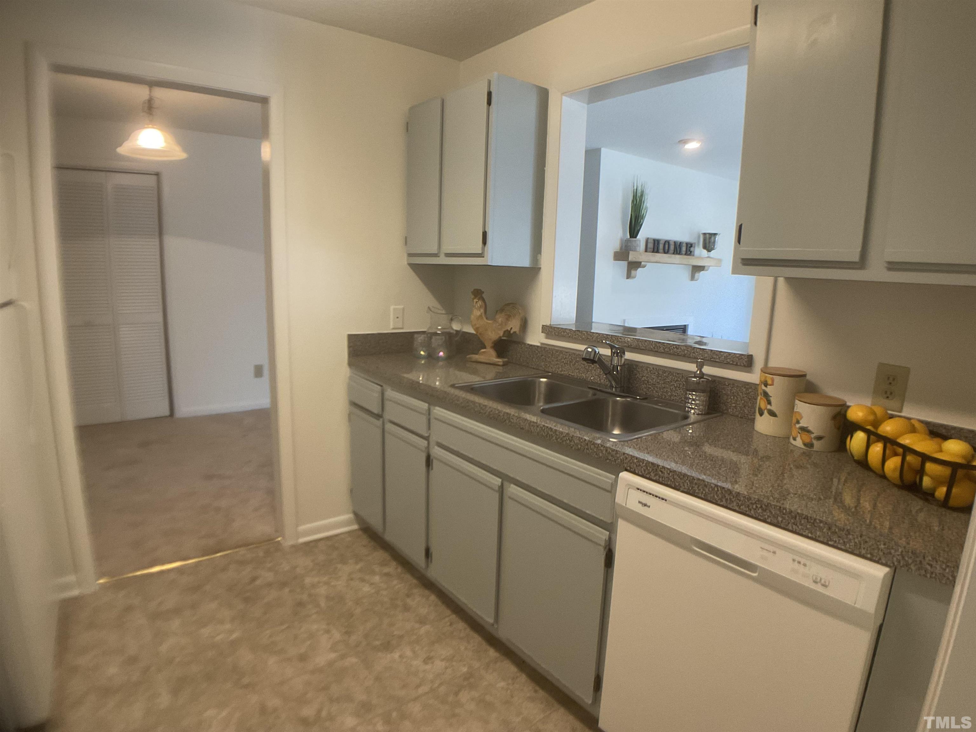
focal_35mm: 29
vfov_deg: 48.2
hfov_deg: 61.7
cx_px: 488
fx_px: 818
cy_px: 366
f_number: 1.8
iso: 100
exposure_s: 1/60
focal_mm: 3
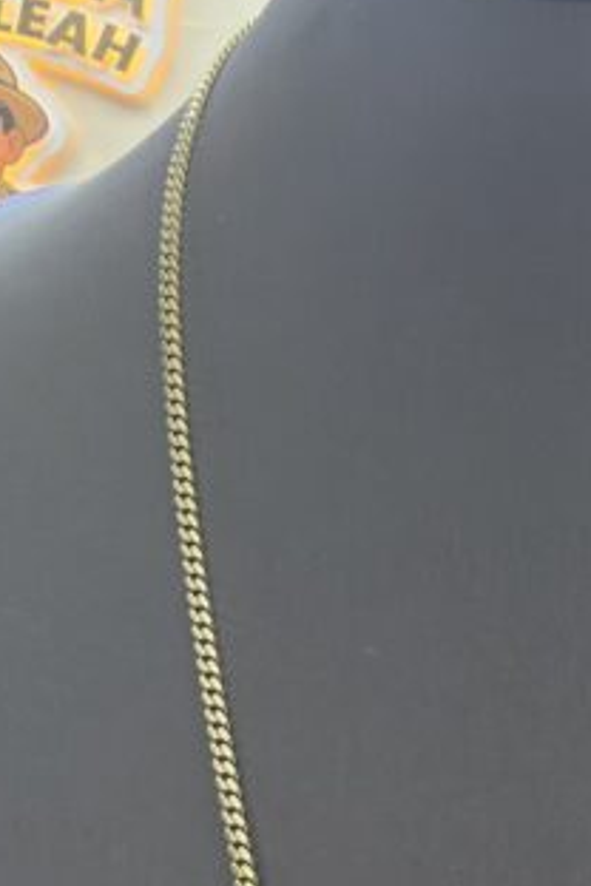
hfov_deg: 25.5
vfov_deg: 39.2
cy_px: 582
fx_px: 1231
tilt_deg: +2.1
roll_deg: +0.0
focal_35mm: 50
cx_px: 602
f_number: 2.2
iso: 160
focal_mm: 2.22
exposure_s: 1/120
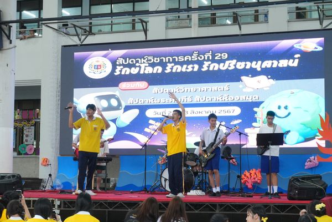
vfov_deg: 18.2
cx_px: 166
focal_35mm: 75
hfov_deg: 27.0
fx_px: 692
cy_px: 111
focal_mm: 50
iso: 1600
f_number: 9
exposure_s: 1/25
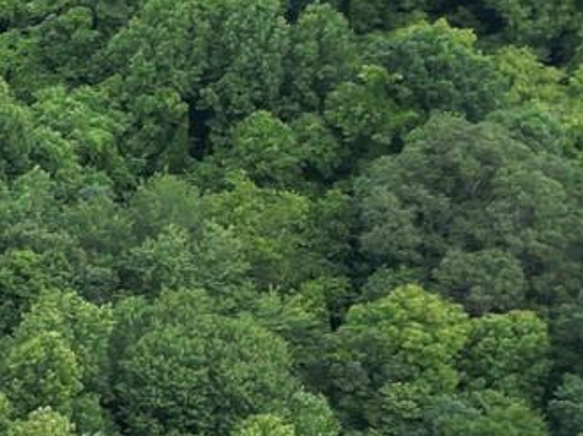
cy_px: 365
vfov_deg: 9.9
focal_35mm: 149
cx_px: -989
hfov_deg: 10.6
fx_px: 2508
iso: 100
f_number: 1.7
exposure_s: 1/800
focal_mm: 6.72
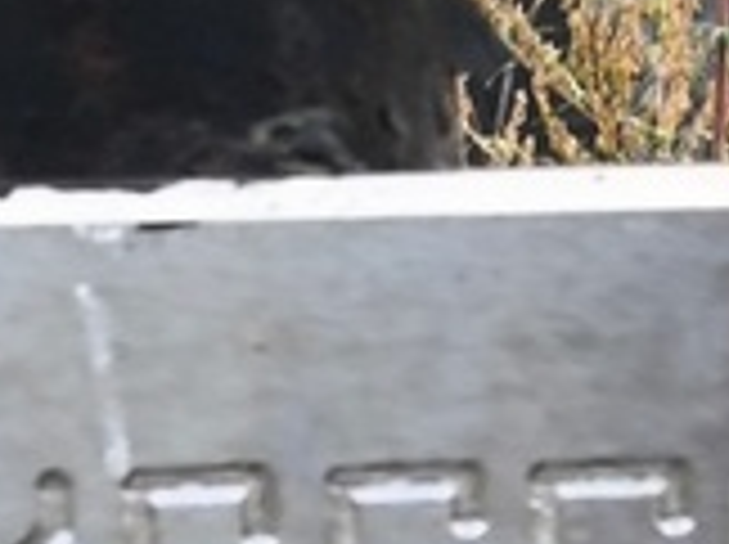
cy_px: 1322
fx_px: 5194
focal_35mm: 247
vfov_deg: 5.8
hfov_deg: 8.0
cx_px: 173
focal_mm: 4.71
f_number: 1.7
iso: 50
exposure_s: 1/165
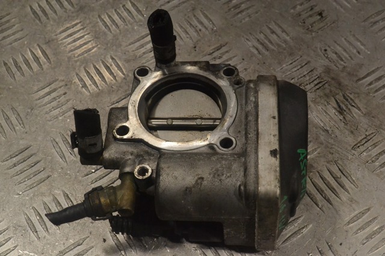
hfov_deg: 37.9
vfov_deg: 25.7
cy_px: 128
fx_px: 561
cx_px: 192
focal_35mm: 52
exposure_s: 1/500
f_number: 11
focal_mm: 35
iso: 3200
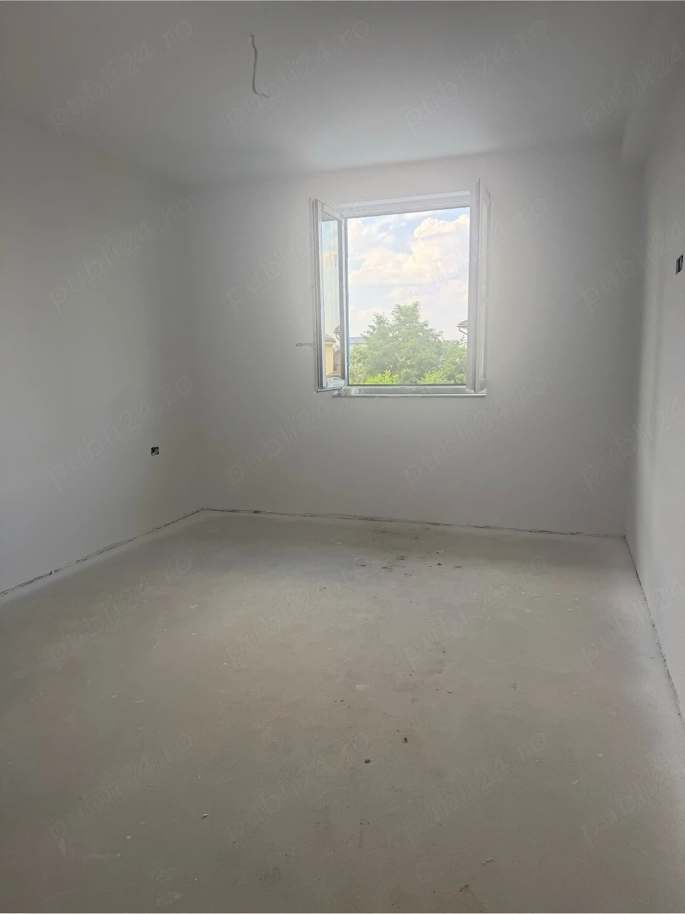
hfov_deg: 56.8
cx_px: 342
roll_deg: +1.3
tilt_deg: -7.7
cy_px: 457
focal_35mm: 24
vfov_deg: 71.6
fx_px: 633
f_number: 1.78
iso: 100
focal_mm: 6.76
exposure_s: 1/421
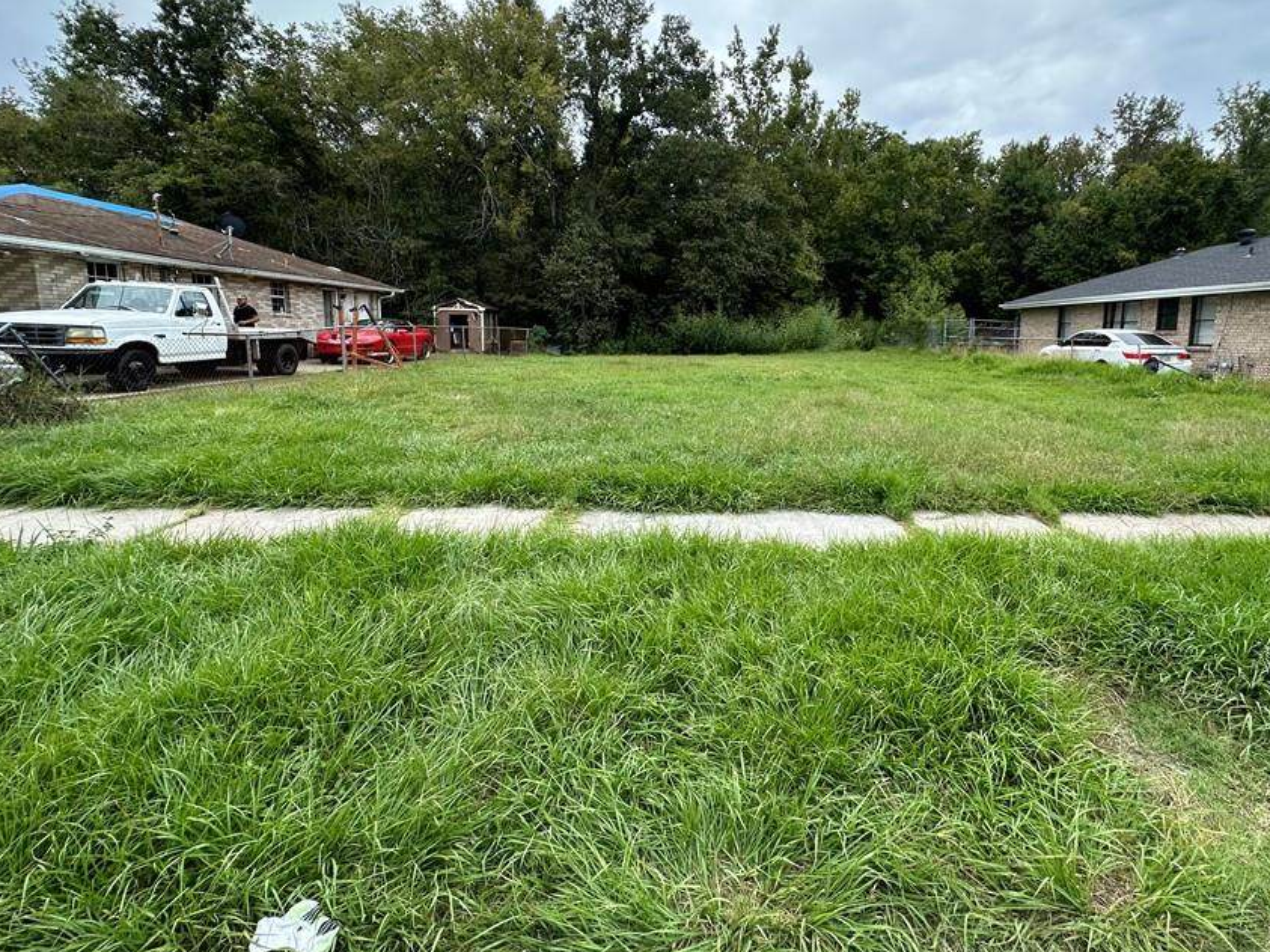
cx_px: 740
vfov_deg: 74.3
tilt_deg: -6.5
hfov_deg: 90.2
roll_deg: -0.3
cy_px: 407
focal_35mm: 17
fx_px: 624
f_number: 2.2
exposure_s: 1/498
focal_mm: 2.22
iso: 40
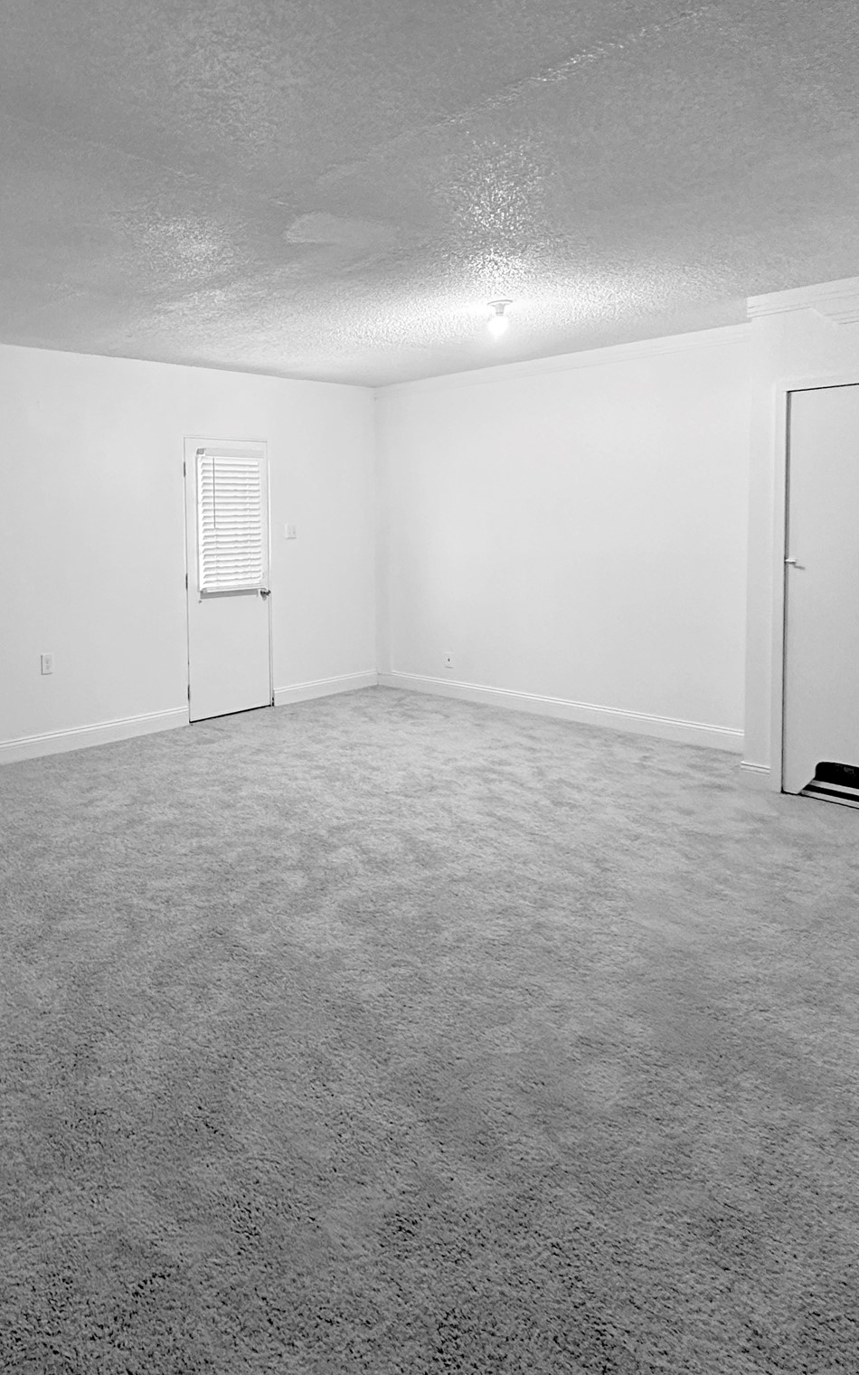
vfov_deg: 85.1
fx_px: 749
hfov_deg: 53.8
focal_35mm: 20
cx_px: 123
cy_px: 686
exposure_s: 1/60
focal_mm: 2.22
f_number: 2.2
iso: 500
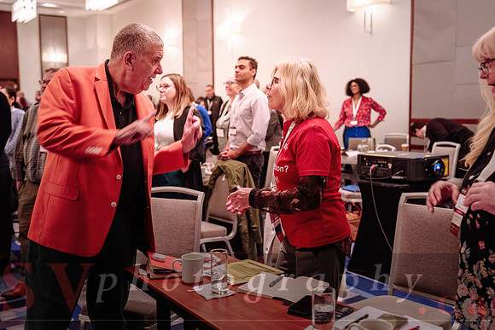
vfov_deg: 35.4
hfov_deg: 51.1
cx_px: 229
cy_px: 153
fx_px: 517
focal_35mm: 38
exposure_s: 1/100
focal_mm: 35
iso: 1600
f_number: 2.8
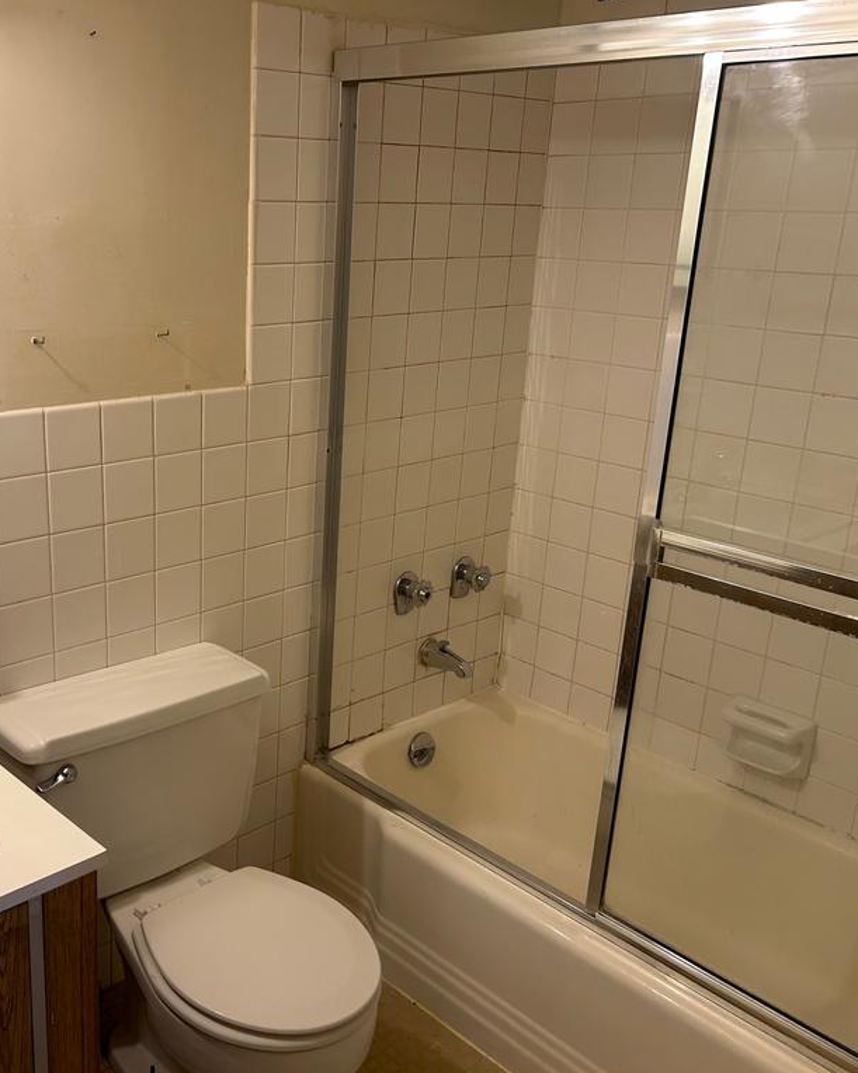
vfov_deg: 52.9
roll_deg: -0.6
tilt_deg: -18.5
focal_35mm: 34
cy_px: 536
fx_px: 1079
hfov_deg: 42.3
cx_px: 239
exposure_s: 1/120
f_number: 1.5
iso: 100
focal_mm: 5.7
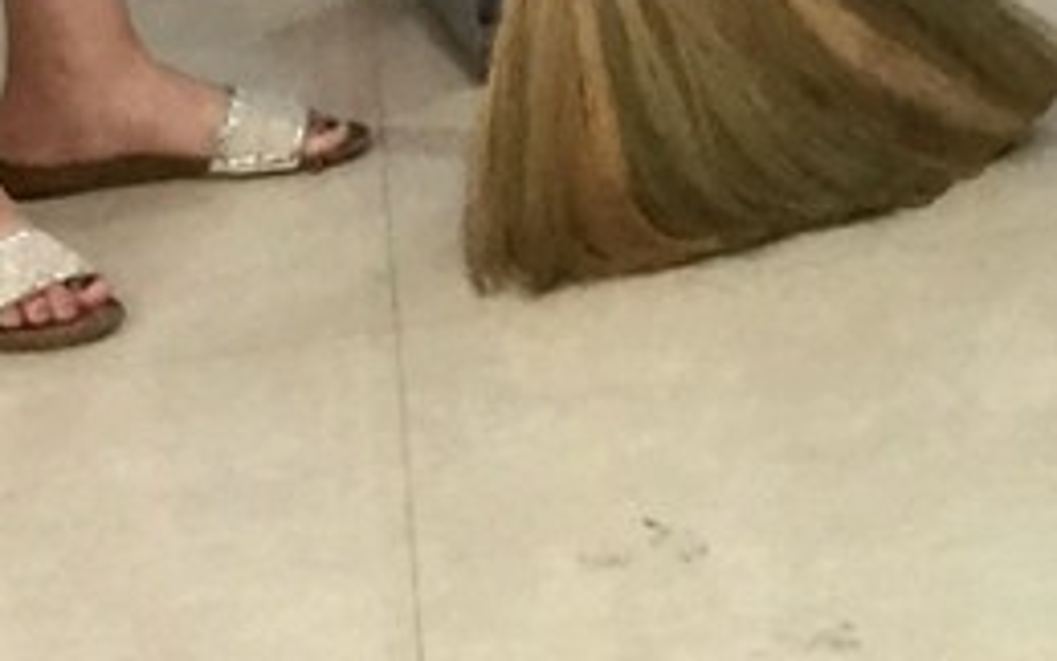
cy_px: -938
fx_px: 5474
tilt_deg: -11.0
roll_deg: -1.9
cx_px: 2645
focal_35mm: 190
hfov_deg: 9.6
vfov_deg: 6.6
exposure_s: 1/33
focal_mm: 4.15
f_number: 2.2
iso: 50
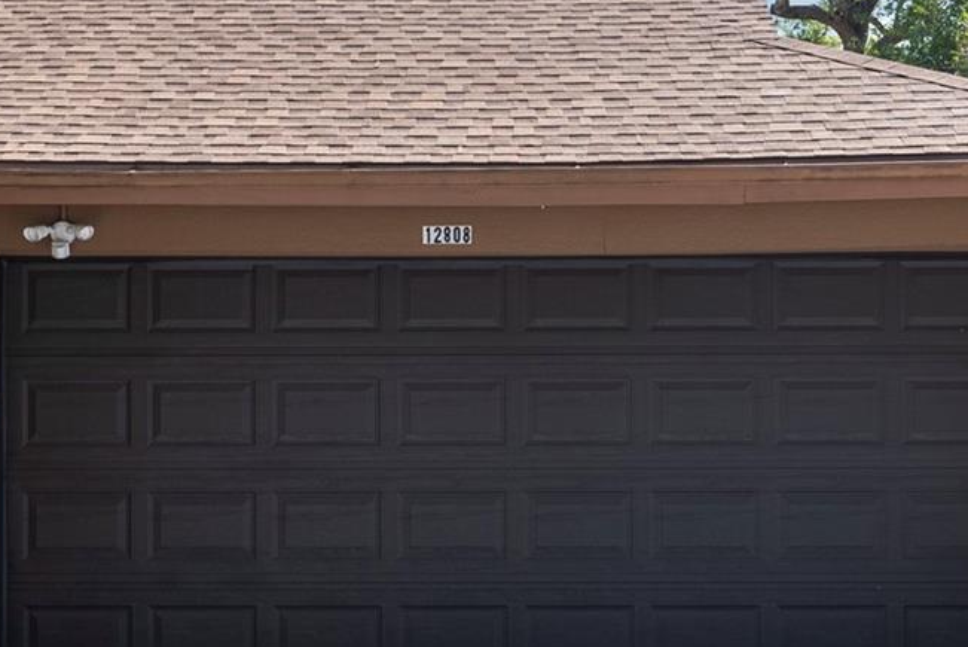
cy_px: 379
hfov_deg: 23.6
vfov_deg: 15.9
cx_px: 480
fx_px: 2314
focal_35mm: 86
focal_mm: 35
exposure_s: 1/40
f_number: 8
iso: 100
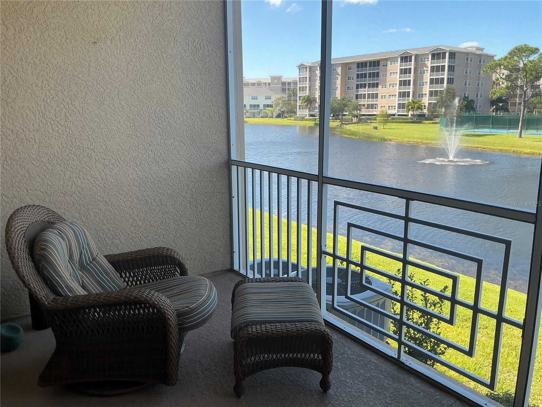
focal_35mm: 28
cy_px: 204
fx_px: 438
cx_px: 271
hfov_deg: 63.4
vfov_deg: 49.7
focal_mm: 3
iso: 25
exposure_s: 1/250
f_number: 1.8
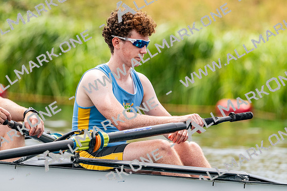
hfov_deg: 3.4
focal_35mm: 600
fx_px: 4780
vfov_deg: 2.3
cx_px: 144
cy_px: 96
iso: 450
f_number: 4.5
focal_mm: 400
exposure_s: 1/2500
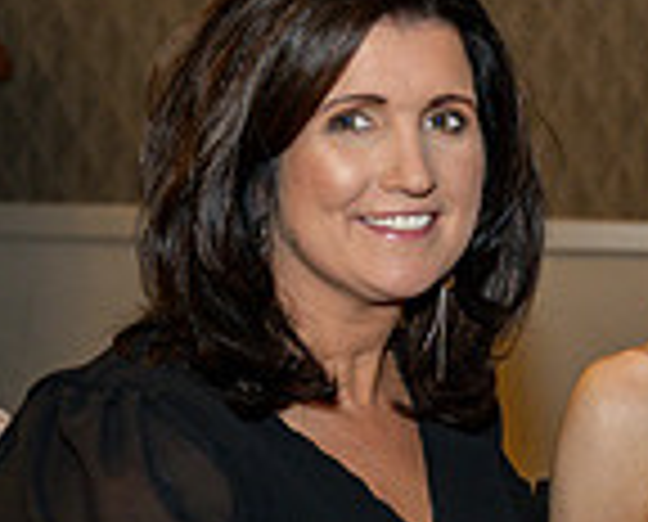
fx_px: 2827
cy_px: 340
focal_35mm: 147
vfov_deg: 10.5
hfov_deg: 12.3
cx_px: 1044
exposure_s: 1/125
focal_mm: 39
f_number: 3.5
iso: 500
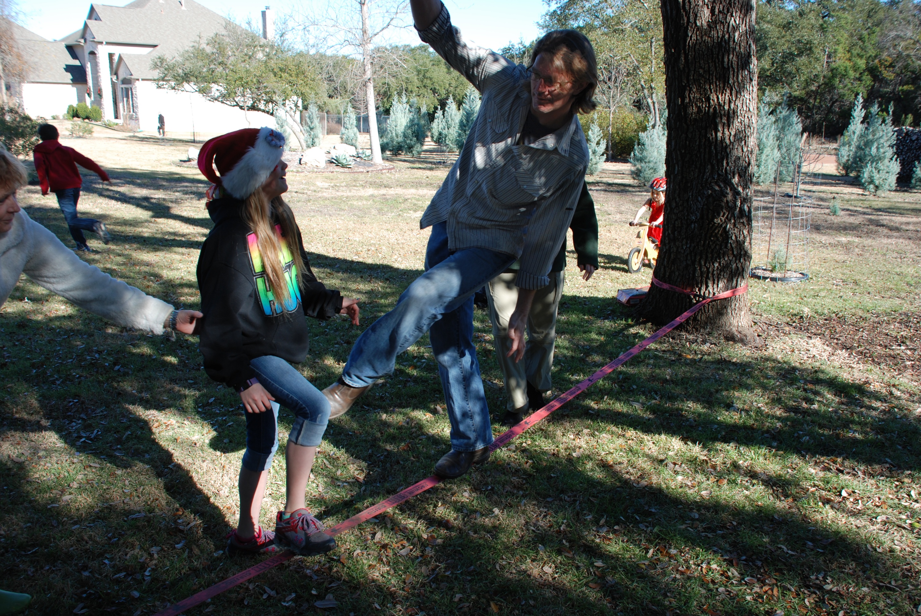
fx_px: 768
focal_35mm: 30
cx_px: 460
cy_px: 308
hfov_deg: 61.9
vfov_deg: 43.7
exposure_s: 1/125
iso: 100
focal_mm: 20
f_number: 5.6
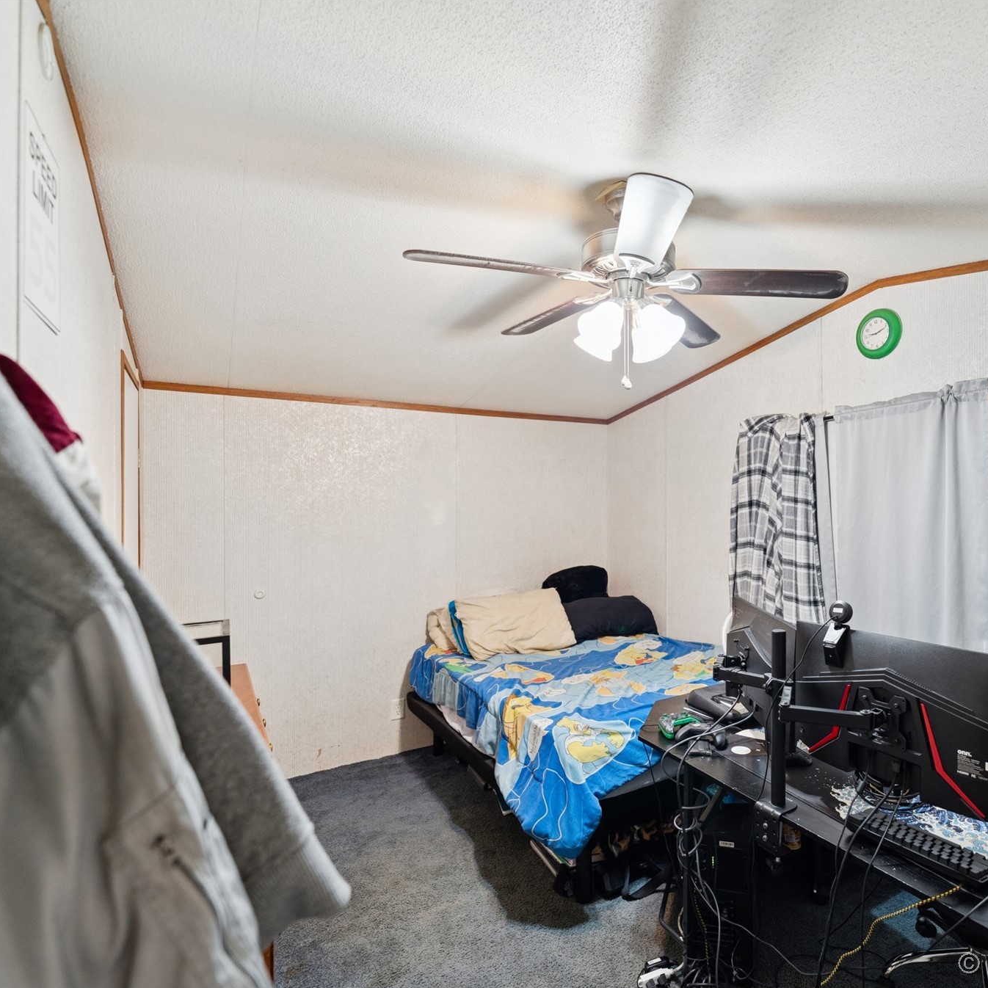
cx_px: 638
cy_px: 494
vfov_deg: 80.7
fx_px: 581
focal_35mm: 18
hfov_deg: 78.7
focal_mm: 14
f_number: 2.8
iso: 400
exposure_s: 1/15
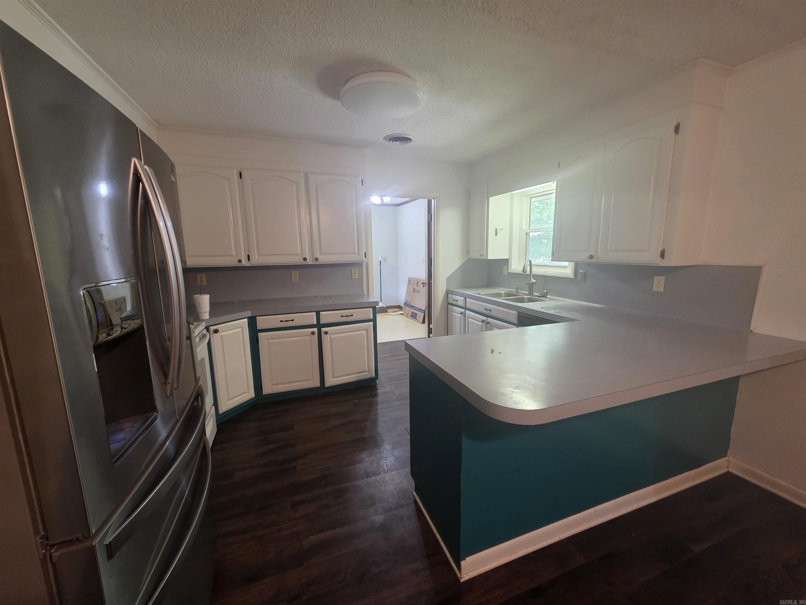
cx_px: 403
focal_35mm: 13
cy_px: 302
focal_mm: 2.2
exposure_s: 1/60
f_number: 1.9
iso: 500
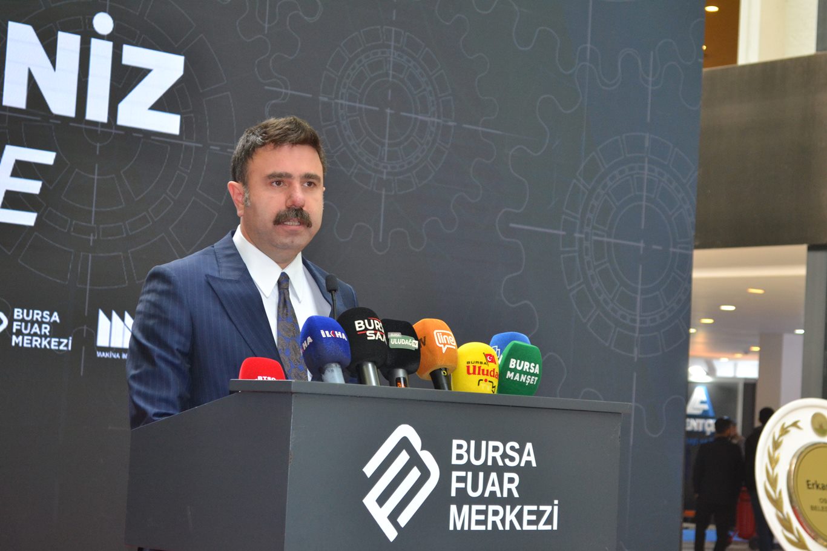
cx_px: 414
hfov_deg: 24.6
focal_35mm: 82
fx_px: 1895
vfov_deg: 16.5
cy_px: 276
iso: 1400
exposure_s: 1/60
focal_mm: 55
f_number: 5.6
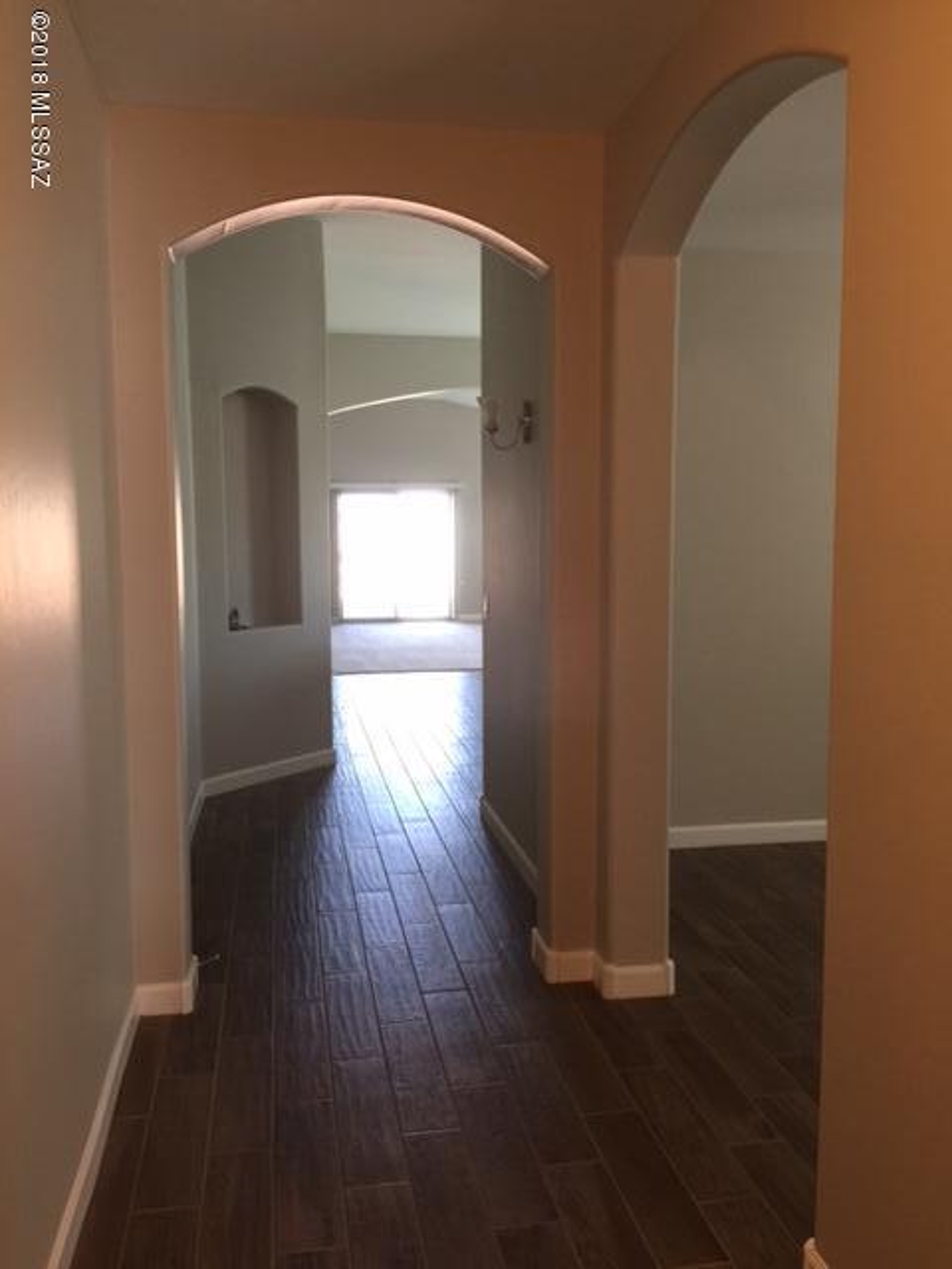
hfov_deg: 48.2
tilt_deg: -5.6
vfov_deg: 61.7
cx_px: 476
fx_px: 1063
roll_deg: +0.8
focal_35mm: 29
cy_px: 634
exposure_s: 1/15
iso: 64
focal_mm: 4.15
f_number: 2.2
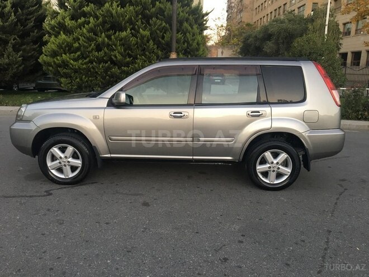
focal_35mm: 29
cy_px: 138
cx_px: 184
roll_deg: -2.7
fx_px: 309
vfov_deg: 48.2
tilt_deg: -12.4
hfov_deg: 61.7
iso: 32
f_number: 2.2
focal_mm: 4.15
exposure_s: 1/33
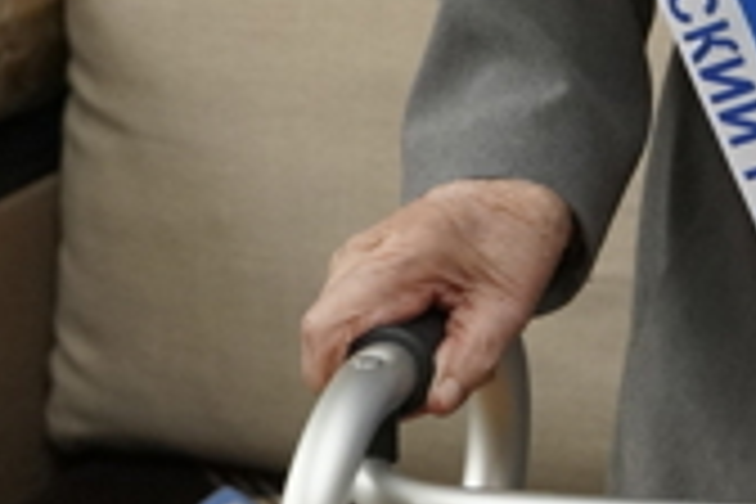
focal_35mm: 201
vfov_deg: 6.6
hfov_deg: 10.0
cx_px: 1040
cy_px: -477
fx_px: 4221
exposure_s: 1/125
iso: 1600
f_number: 4.5
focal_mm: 30
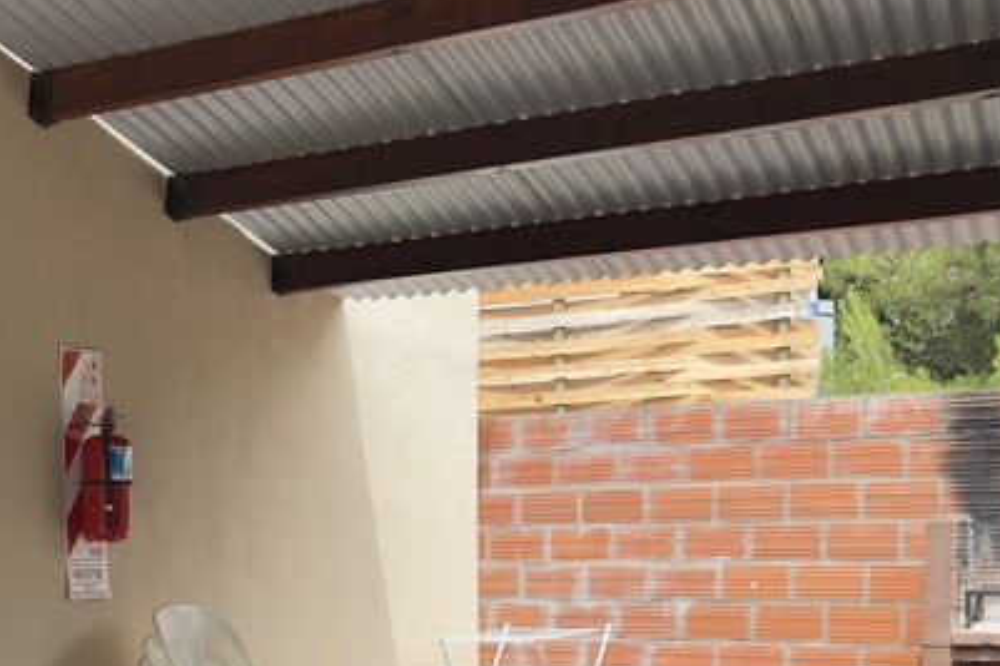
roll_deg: +1.4
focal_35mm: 56
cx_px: 157
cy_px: 682
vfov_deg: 23.1
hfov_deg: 34.2
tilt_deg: -5.6
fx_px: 1555
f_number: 1.78
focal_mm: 6.86
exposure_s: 1/1449
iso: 80
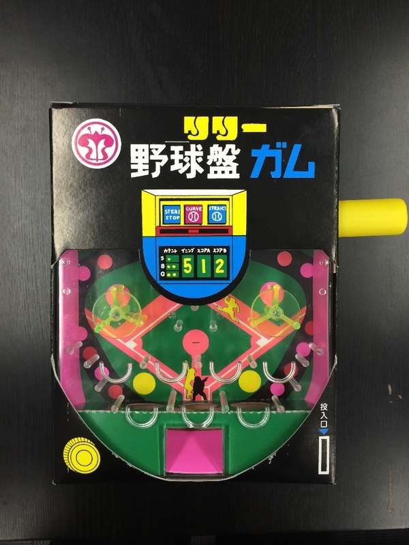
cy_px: 272
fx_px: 473
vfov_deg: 60.0
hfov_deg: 46.8
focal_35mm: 30
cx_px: 204
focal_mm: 4.12
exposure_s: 1/33
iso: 64
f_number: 2.2
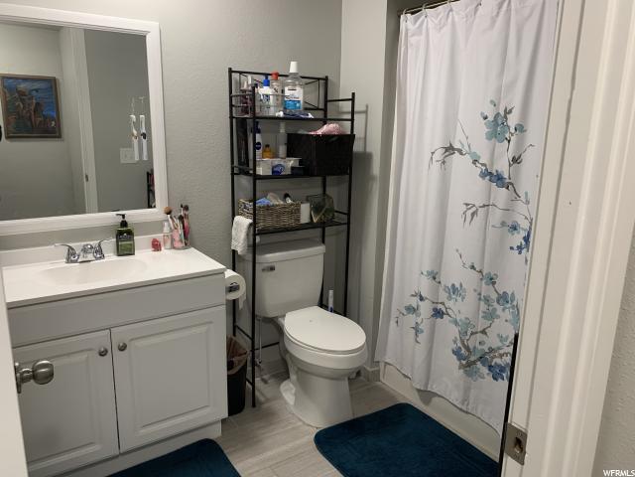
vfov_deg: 53.1
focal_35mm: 26
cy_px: 238
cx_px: 318
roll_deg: -0.9
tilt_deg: -12.8
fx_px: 477
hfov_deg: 67.3
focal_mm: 4.25
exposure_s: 1/60
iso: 160
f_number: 1.8
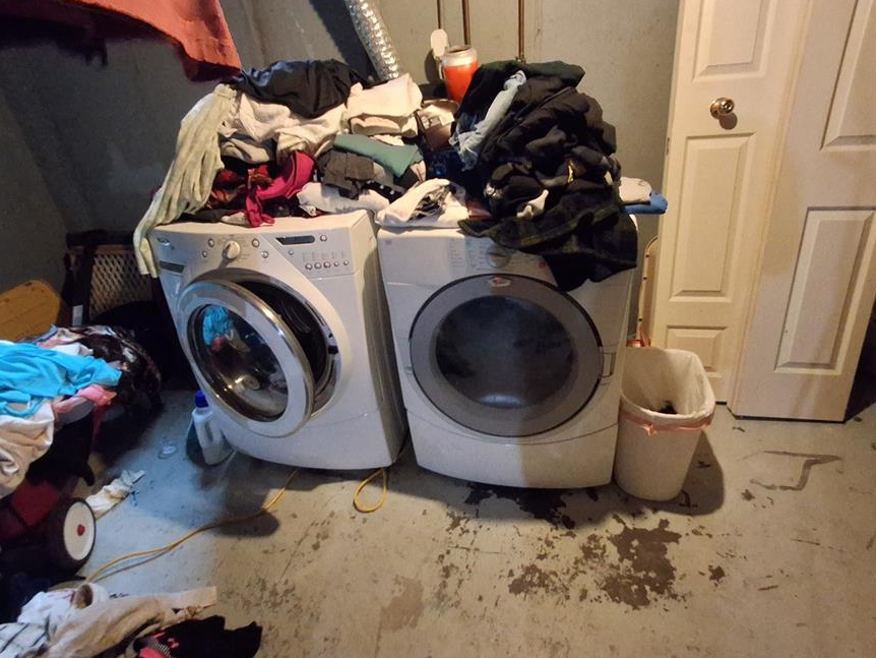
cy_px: 315
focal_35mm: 19
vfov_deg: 68.7
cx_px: 432
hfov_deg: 84.6
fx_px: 481
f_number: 2.2
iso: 800
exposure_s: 1/25
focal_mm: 1.64
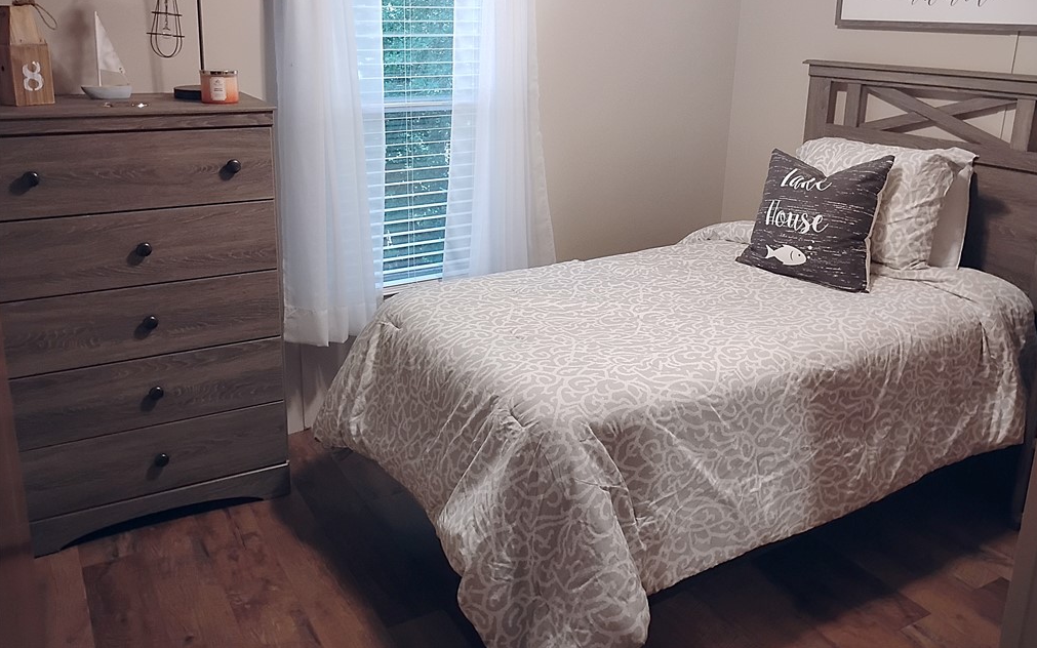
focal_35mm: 30
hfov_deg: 62.9
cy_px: 256
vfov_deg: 41.6
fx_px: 848
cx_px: 520
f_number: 1.8
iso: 1078
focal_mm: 4.26
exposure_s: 1/60
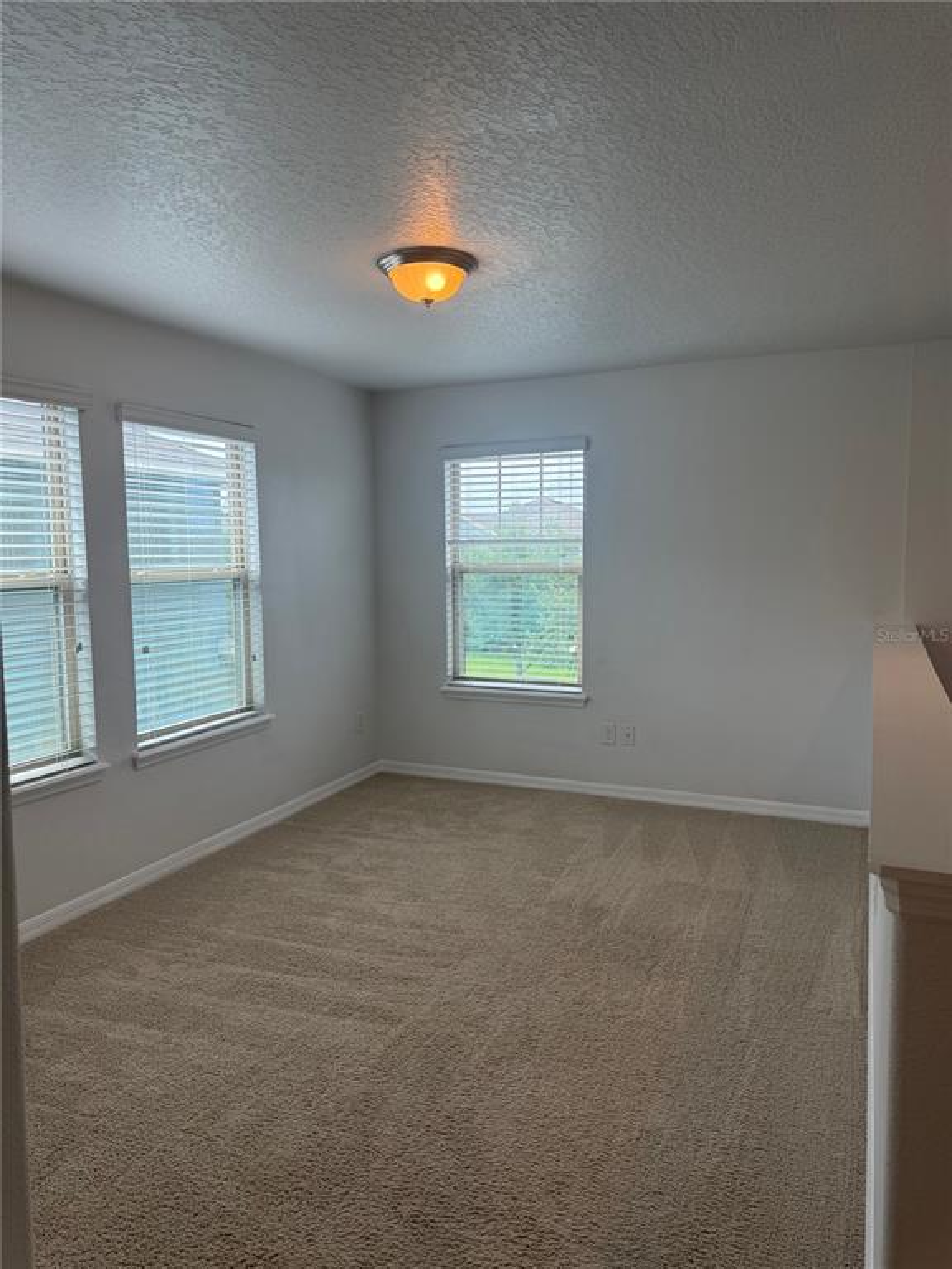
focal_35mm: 24
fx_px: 880
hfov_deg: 56.8
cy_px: 634
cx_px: 476
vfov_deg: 71.6
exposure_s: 1/376
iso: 100
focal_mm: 6.76
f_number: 1.78
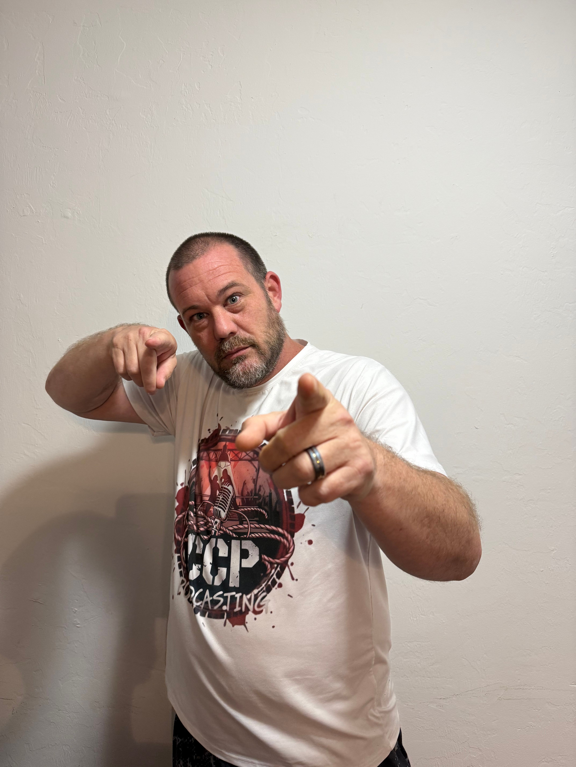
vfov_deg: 71.6
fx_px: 532
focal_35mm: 24
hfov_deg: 56.8
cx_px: 288
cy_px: 384
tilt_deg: -2.4
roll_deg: +0.3
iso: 200
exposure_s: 1/60
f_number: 1.78
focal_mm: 6.76
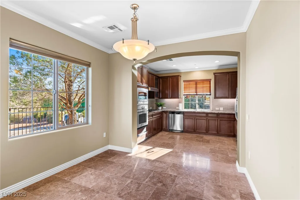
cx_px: 150
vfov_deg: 70.5
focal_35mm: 17
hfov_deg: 93.3
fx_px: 142
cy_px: 100
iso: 320
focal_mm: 17
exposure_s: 1/100
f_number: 8
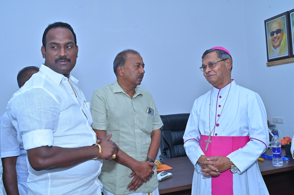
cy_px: 98
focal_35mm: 37
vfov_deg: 35.9
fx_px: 302
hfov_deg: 51.9
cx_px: 147
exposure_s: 1/160
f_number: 8
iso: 400
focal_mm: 37
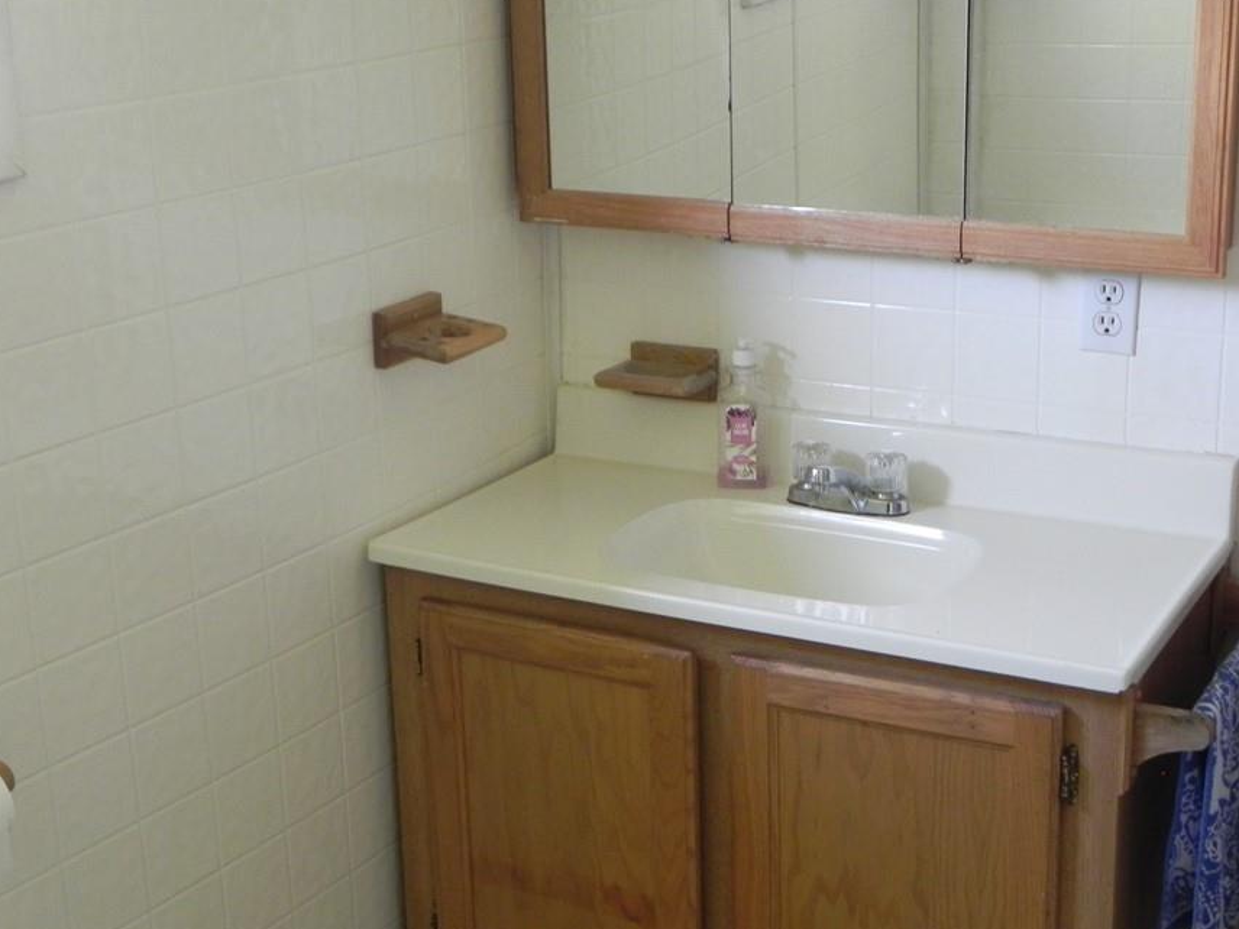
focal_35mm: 55
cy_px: 476
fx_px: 1969
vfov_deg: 26.6
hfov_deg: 34.9
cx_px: 638
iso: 400
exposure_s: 1/21.6
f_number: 3.2
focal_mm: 8.2
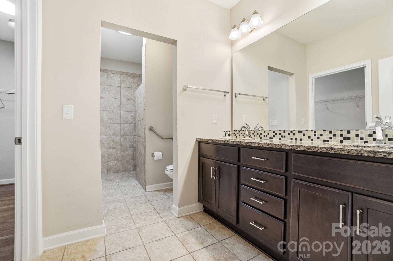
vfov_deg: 77.2
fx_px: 164
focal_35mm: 15
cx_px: 196
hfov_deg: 100.4
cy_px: 130
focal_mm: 10
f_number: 4
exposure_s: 1/160
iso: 100
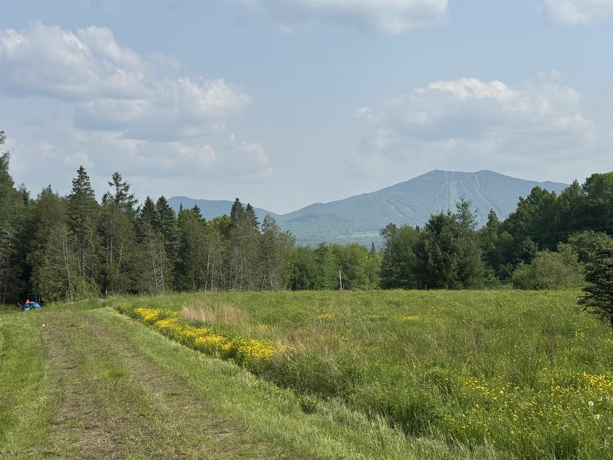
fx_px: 850
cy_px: 230
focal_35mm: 48
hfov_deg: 39.7
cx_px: 306
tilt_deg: +0.8
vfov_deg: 30.3
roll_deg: +1.4
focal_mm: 6.76
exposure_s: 1/6410
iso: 64
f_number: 1.78
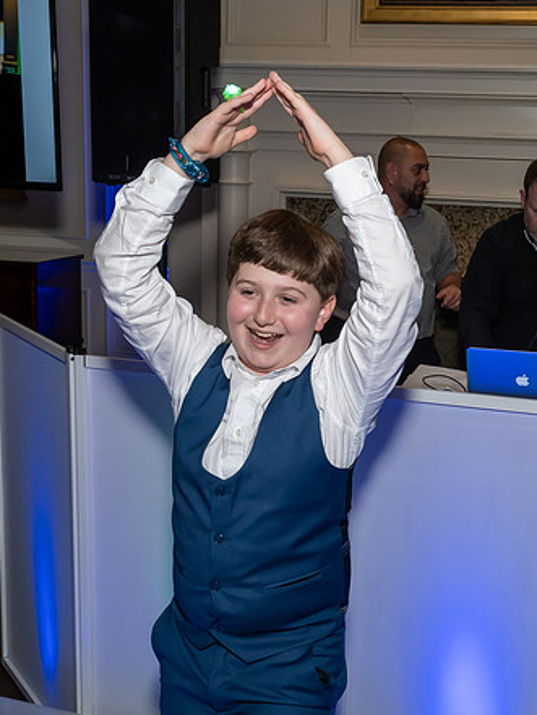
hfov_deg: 32.6
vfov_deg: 42.9
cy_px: 318
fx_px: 910
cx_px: 360
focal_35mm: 44
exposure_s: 1/250
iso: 1000
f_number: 7.1
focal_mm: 17
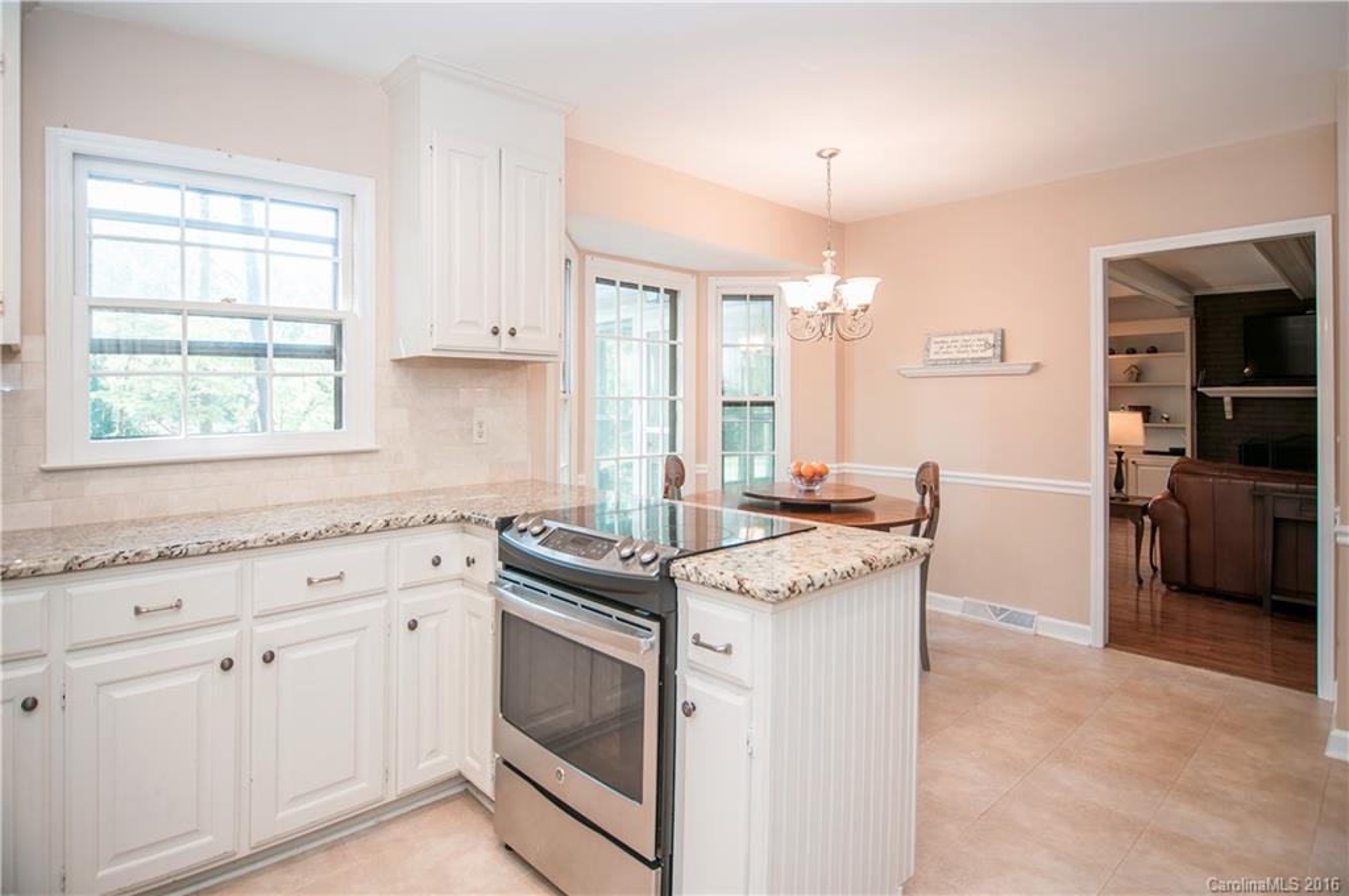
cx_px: 674
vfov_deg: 70.3
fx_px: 636
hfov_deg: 93.3
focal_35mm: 17
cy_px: 448
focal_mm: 17
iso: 125
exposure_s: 1/15
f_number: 4.5
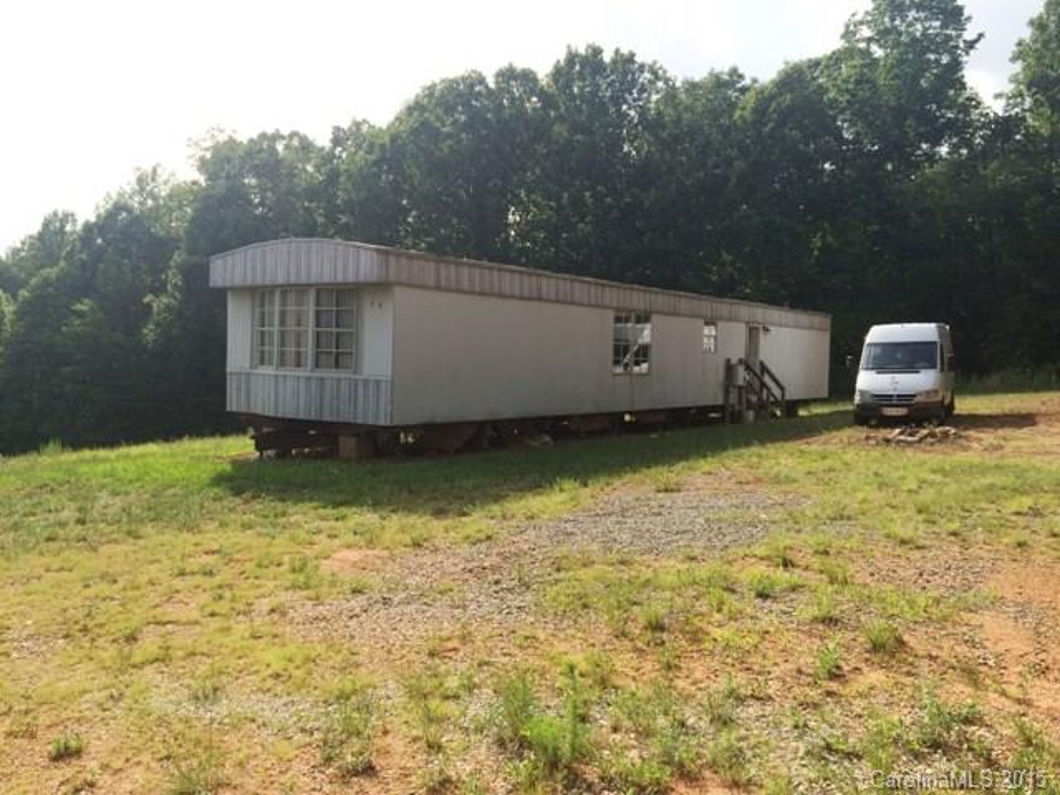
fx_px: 888
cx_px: 530
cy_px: 398
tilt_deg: -3.5
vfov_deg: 48.2
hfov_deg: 61.7
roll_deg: -1.8
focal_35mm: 29
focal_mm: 4.15
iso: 32
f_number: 2.2
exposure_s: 1/1709
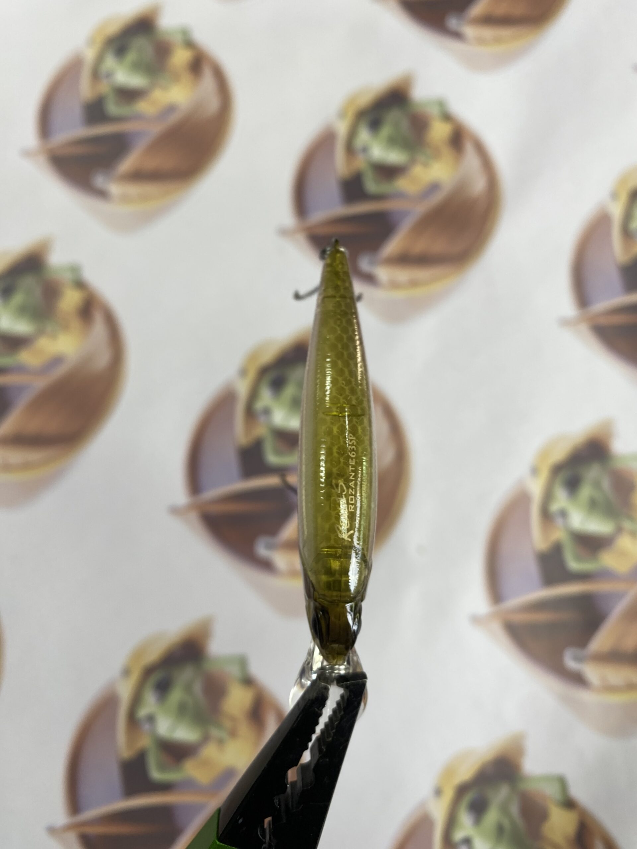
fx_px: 613
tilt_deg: -78.2
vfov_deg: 69.4
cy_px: 424
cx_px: 318
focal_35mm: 25
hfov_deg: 54.9
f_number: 1.8
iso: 64
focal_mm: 4.25
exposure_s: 1/120
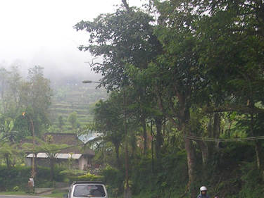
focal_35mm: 81
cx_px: 78
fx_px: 618
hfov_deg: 24.0
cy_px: 195
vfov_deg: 17.8
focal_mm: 5.8
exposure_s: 1/311
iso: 50
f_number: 2.8
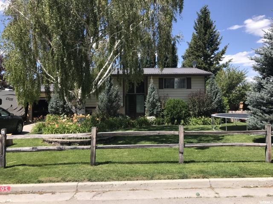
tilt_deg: +0.1
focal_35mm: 28
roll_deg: +0.6
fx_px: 221
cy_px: 102
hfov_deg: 63.4
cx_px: 136
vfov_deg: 49.7
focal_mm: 3.99
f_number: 1.8
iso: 20
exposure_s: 1/1497
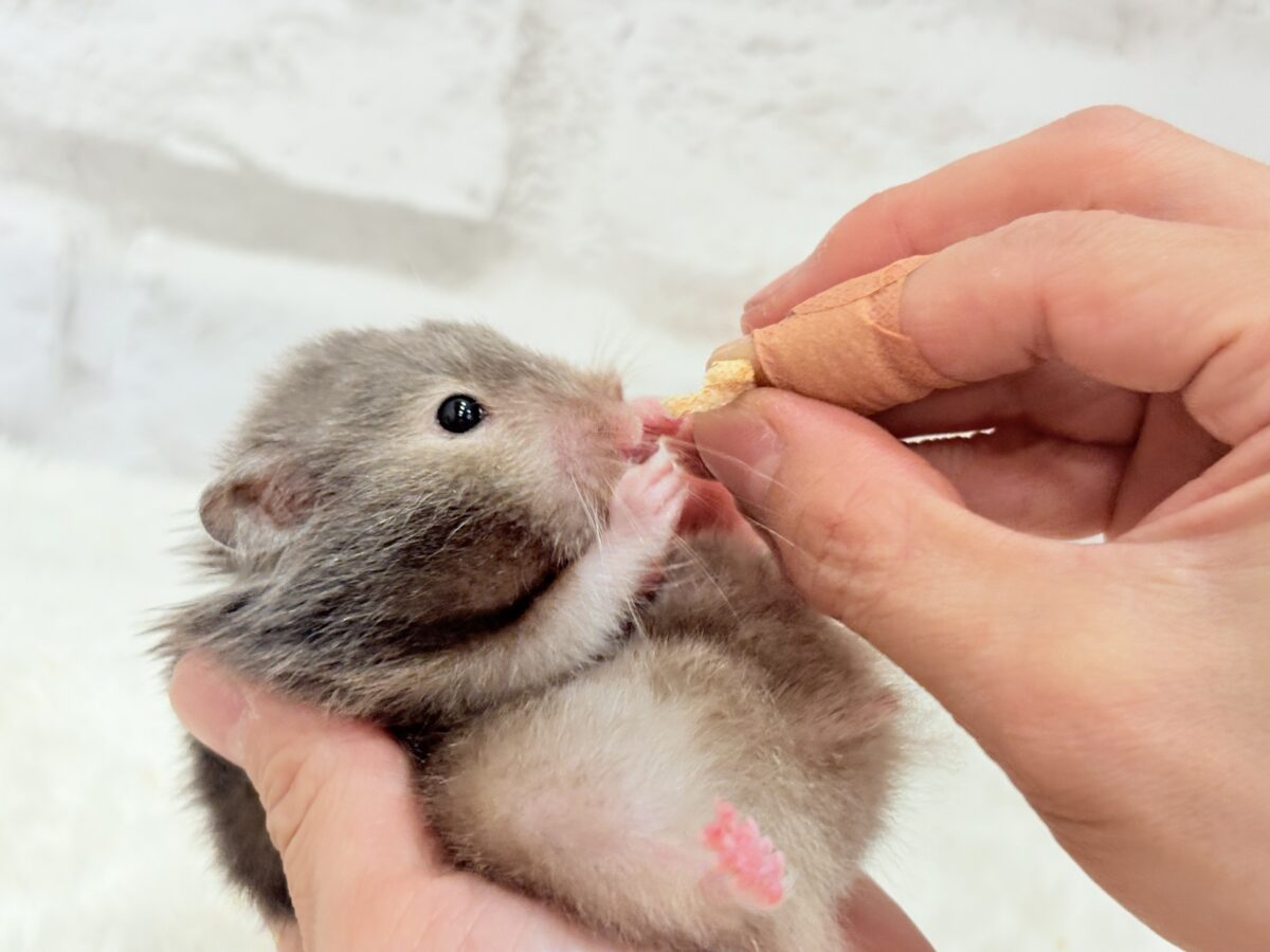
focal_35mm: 52
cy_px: 476
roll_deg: -12.6
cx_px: 635
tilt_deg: -26.0
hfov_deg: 36.8
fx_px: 1908
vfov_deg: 28.0
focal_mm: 5.96
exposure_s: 1/100
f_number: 1.6
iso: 125
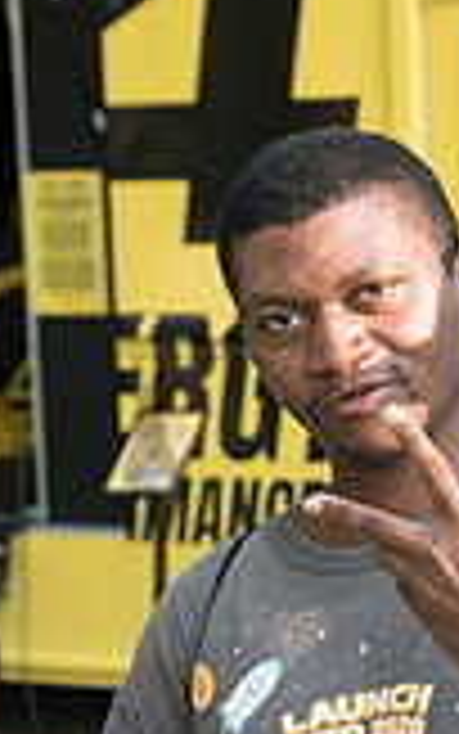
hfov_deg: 10.8
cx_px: 729
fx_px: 2320
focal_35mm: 116
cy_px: 619
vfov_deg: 17.8
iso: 200
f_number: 4
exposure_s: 1/200
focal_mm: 32
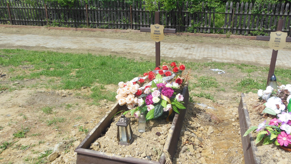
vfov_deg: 36.7
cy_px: 83
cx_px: 145
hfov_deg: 61.0
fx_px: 247
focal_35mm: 32
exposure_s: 1/1500
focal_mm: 5.2
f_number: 3.3
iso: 125
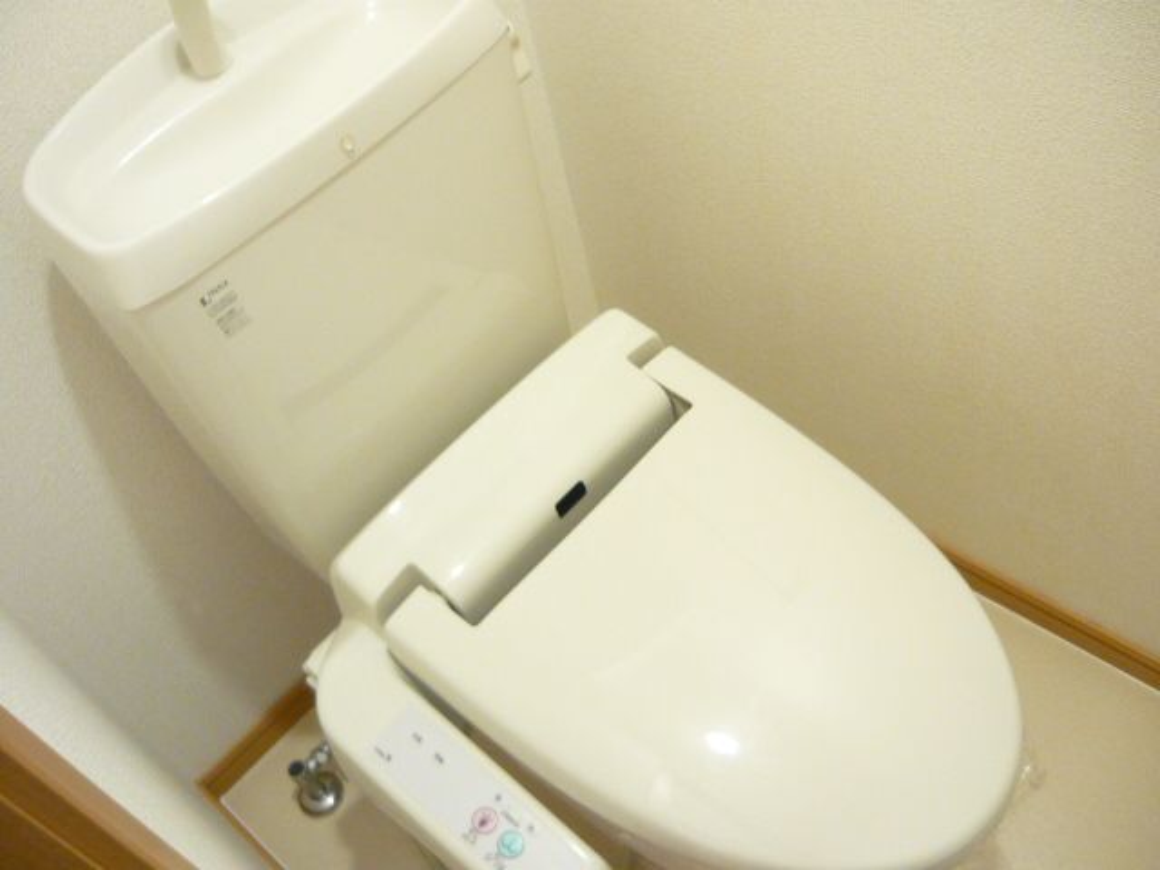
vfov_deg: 42.9
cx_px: 580
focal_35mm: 33
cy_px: 435
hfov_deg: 55.4
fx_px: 1106
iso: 400
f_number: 2.8
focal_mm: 5.5
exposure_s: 1/13
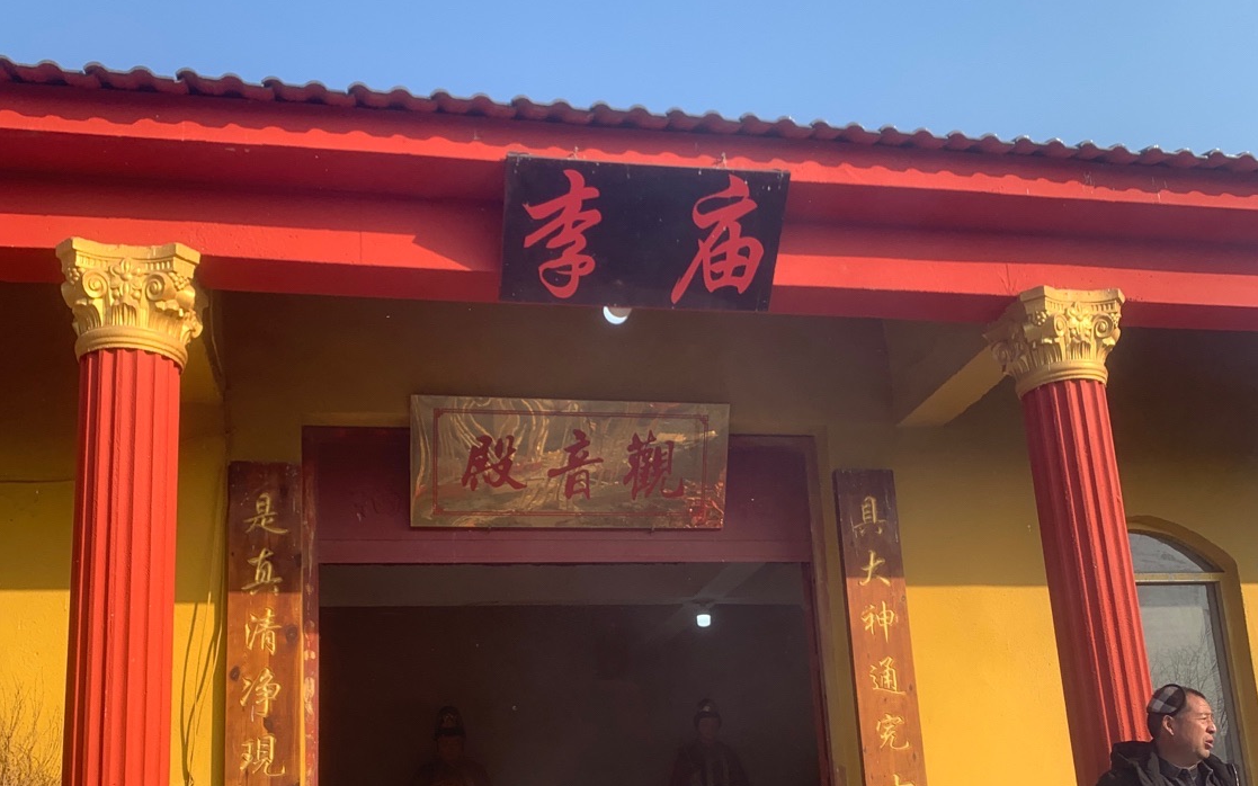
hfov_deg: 52.8
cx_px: 631
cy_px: 579
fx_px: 1268
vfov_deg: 33.8
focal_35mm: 37
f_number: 1.8
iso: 25
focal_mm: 4.25
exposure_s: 1/1043
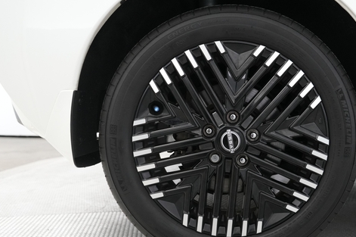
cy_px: 146
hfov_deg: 54.9
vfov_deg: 38.6
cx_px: 231
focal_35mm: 34
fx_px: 336
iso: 4000
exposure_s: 1/160
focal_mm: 25
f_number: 2.8
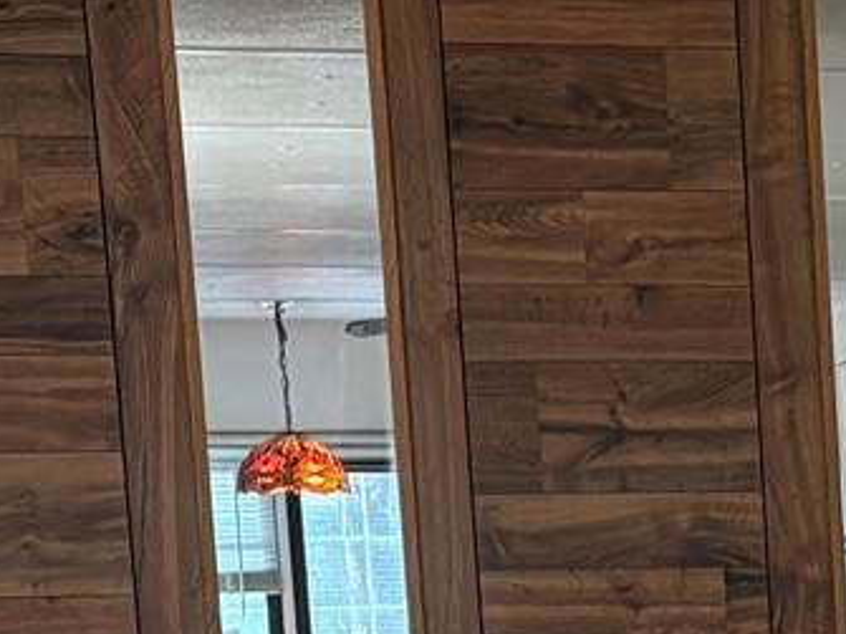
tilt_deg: -10.1
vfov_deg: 8.7
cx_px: 1354
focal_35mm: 159
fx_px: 3884
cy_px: 1372
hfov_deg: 11.8
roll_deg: +1.8
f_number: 1.6
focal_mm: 5.96
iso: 125
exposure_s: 1/103
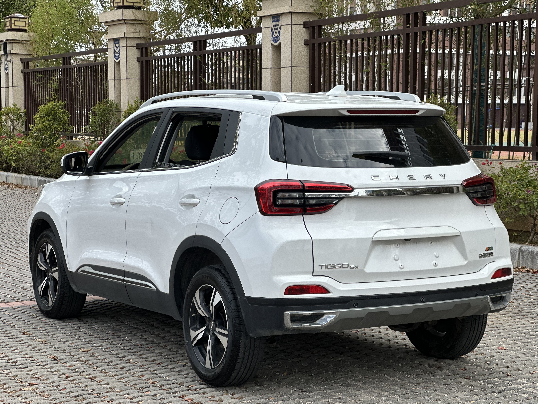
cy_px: 202
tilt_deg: -3.1
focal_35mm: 77
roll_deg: +0.5
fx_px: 1197
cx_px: 269
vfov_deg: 19.1
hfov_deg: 25.3
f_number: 2.8
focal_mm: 9
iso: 25
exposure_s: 1/296
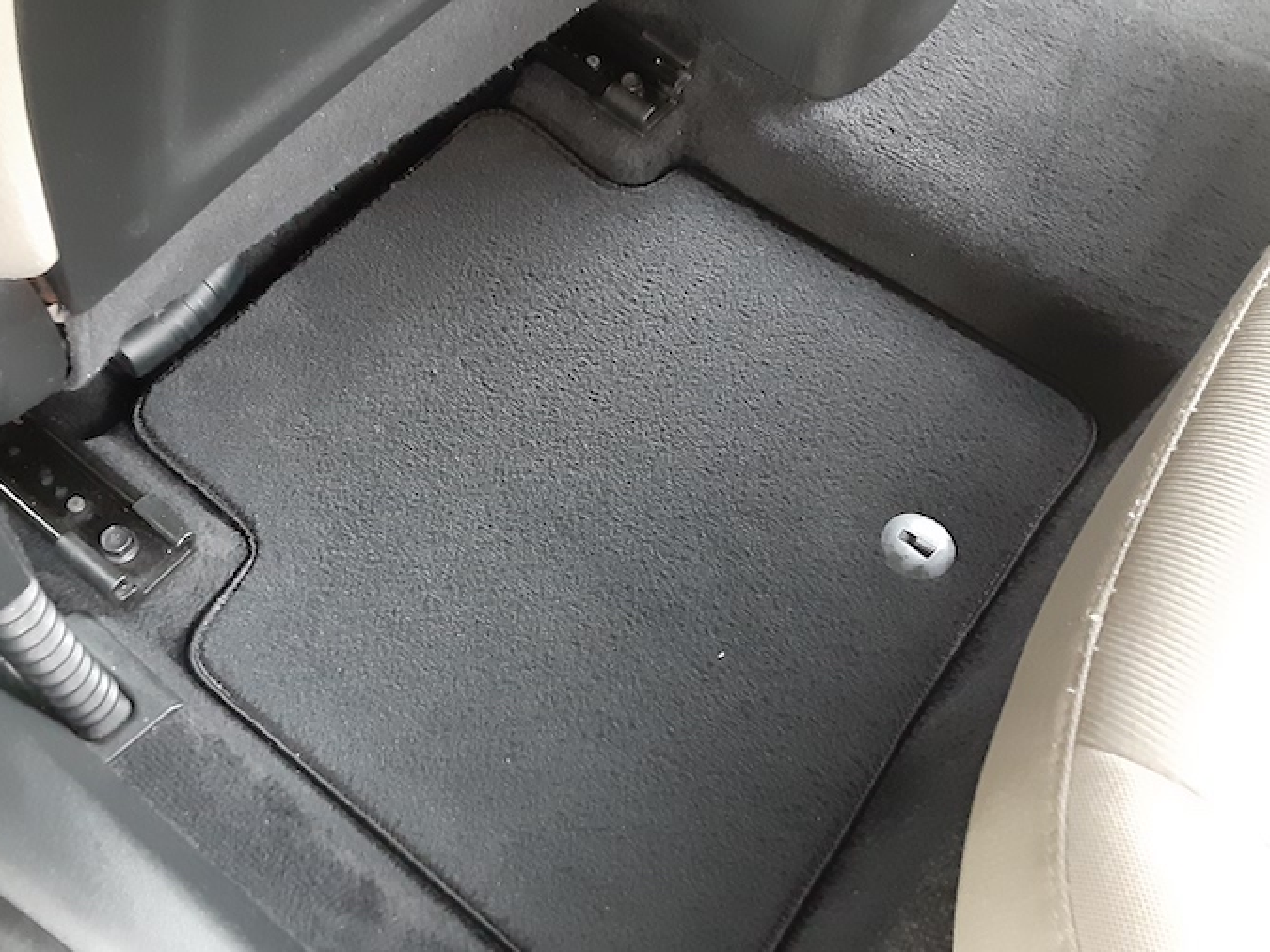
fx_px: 1174
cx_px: 551
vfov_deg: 44.1
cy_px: 435
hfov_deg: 56.6
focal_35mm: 32
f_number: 1.9
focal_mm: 2.91
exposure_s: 1/24
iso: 500
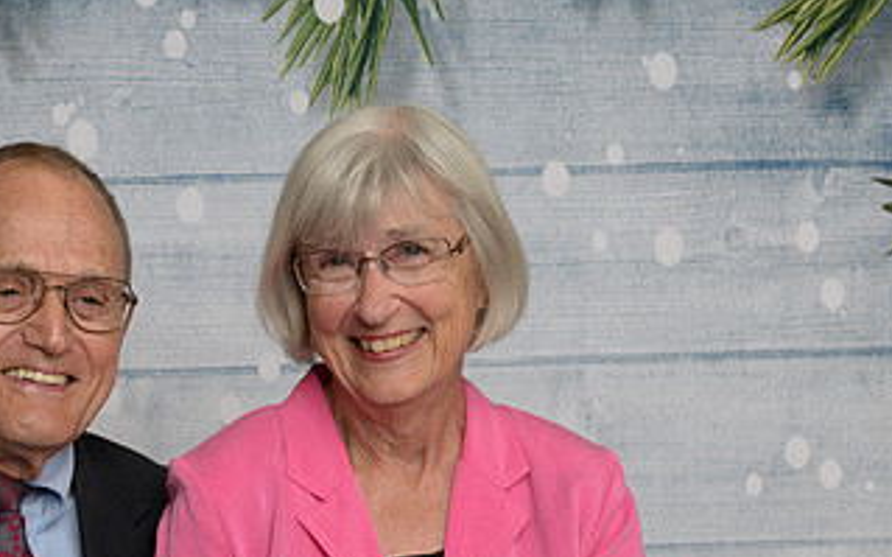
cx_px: 159
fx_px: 2162
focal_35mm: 89
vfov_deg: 14.7
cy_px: 312
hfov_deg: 22.9
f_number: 10
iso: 400
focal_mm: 48
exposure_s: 1/125
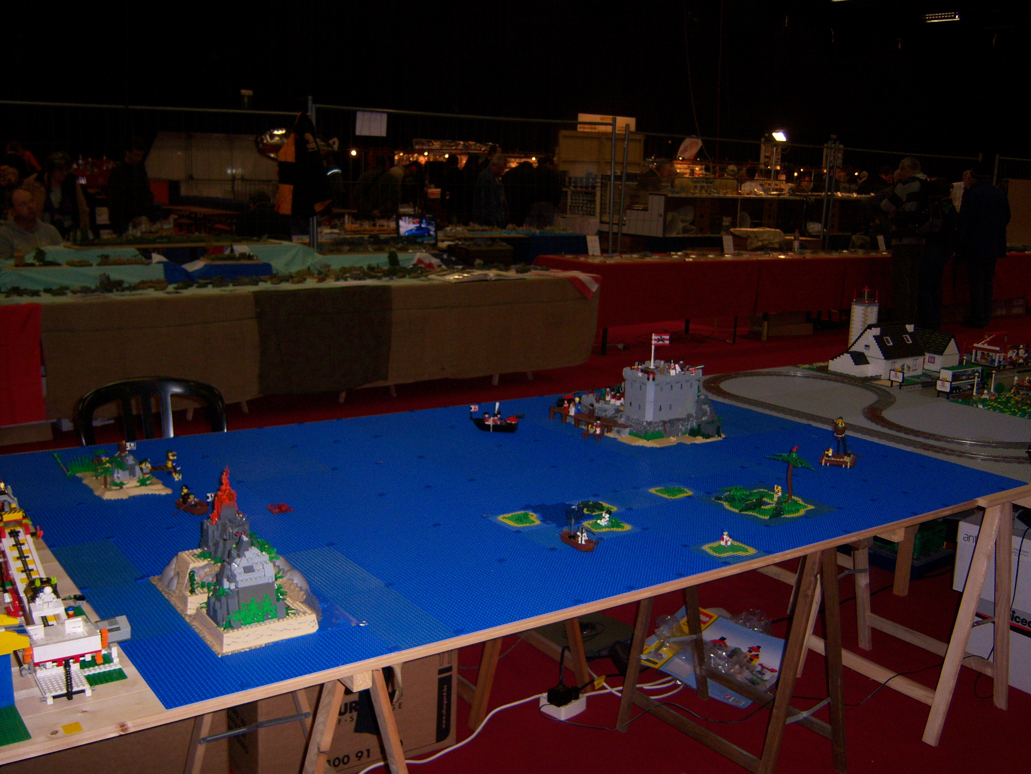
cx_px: 516
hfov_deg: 51.4
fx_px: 1072
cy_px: 387
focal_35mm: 36
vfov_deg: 39.7
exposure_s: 1/60
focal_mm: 7.5
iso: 160
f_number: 2.8
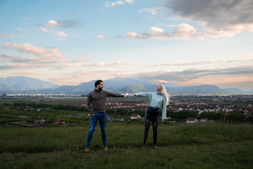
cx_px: 126
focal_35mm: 36
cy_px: 84
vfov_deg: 36.9
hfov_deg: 53.1
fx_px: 253
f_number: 4
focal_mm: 36
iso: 320
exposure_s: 1/640
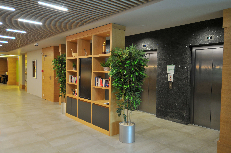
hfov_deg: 67.4
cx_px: 116
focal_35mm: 27
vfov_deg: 47.8
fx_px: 173
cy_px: 76
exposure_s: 1/8
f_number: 4
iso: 200
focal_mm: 18
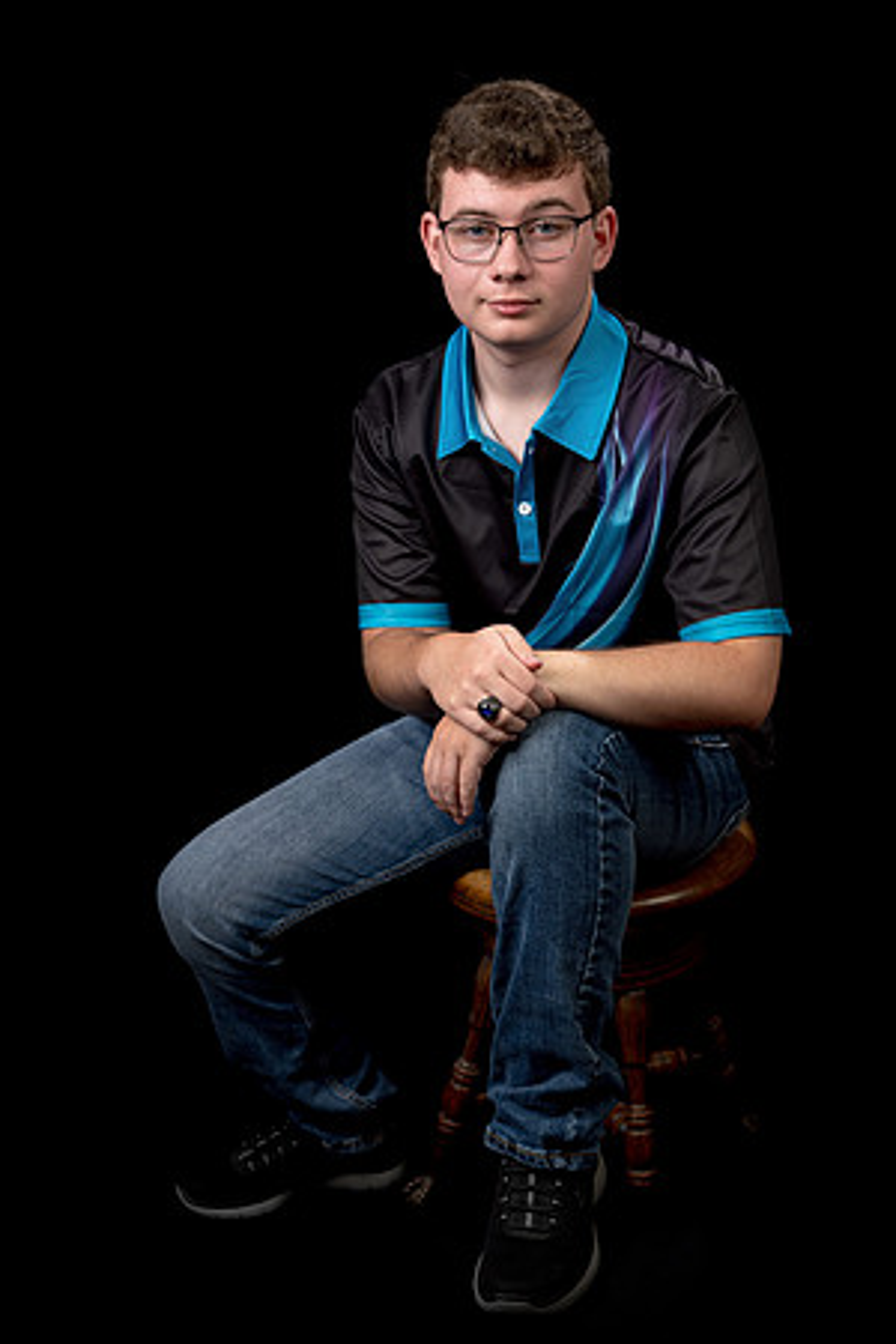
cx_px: 448
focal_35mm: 50
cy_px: 672
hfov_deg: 27.0
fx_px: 1867
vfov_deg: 39.6
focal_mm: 50
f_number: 5
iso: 100
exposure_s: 1/160
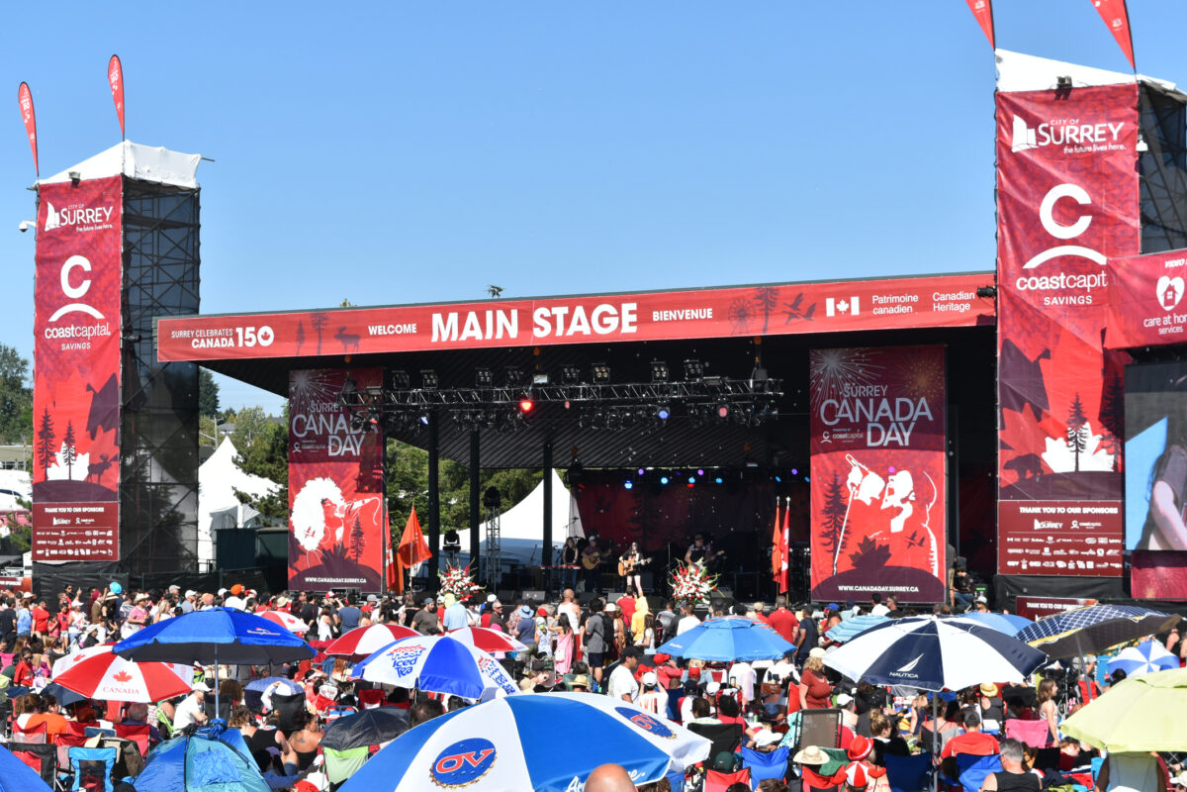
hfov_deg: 28.1
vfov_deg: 18.9
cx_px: 594
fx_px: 2374
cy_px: 396
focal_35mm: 72
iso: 200
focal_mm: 48
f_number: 10
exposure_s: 1/400
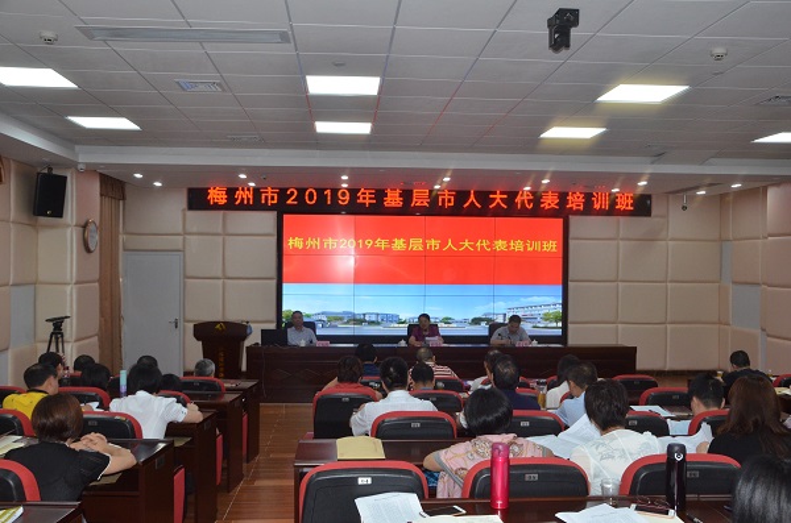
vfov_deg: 39.8
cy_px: 262
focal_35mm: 33
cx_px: 396
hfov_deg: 57.3
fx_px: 723
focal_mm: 22
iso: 1600
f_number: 5.6
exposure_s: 1/125
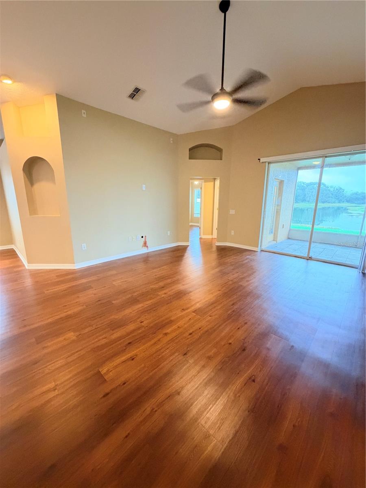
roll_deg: -0.1
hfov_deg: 85.7
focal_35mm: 14
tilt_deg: -11.9
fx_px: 197
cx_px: 183
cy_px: 244
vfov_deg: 102.1
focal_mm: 2.22
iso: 1250
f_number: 2.2
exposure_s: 1/40
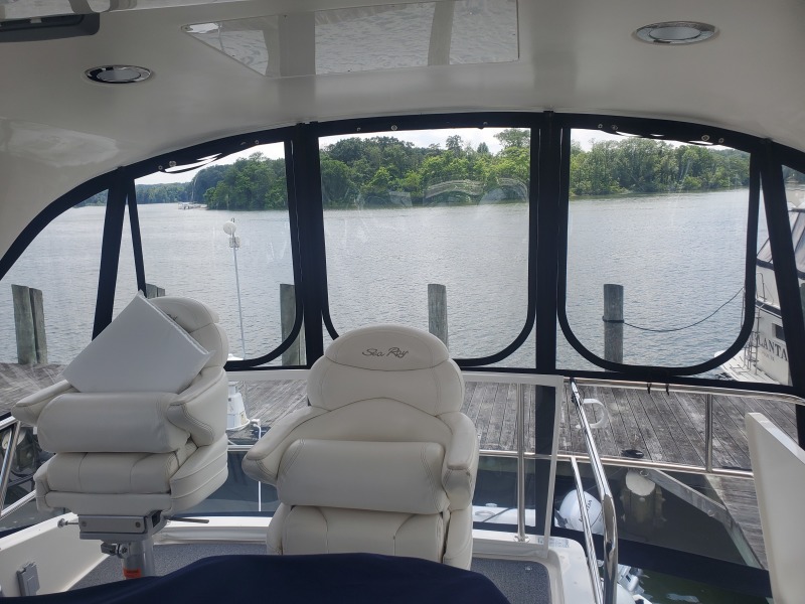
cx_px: 402
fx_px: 605
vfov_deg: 53.1
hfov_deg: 67.3
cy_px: 302
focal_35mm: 26
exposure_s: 1/902
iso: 50
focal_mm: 4.3
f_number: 2.4
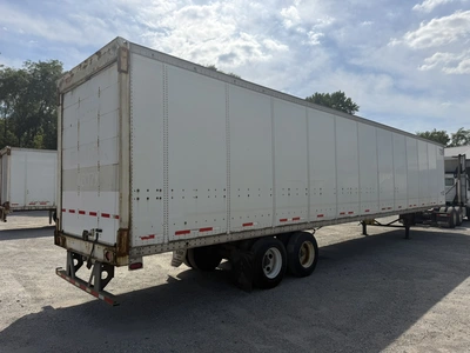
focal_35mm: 24
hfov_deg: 71.6
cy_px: 176
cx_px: 235
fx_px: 326
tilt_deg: +5.7
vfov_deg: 56.8
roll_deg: +1.6
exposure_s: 1/11905
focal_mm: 6.76
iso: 100
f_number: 1.78
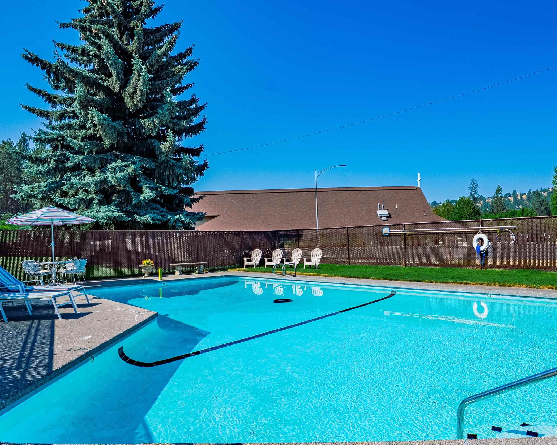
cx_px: 301
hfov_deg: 74.9
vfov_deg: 62.8
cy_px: 254
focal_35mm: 22
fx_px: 363
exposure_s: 1/8000
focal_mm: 16
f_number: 8
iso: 400
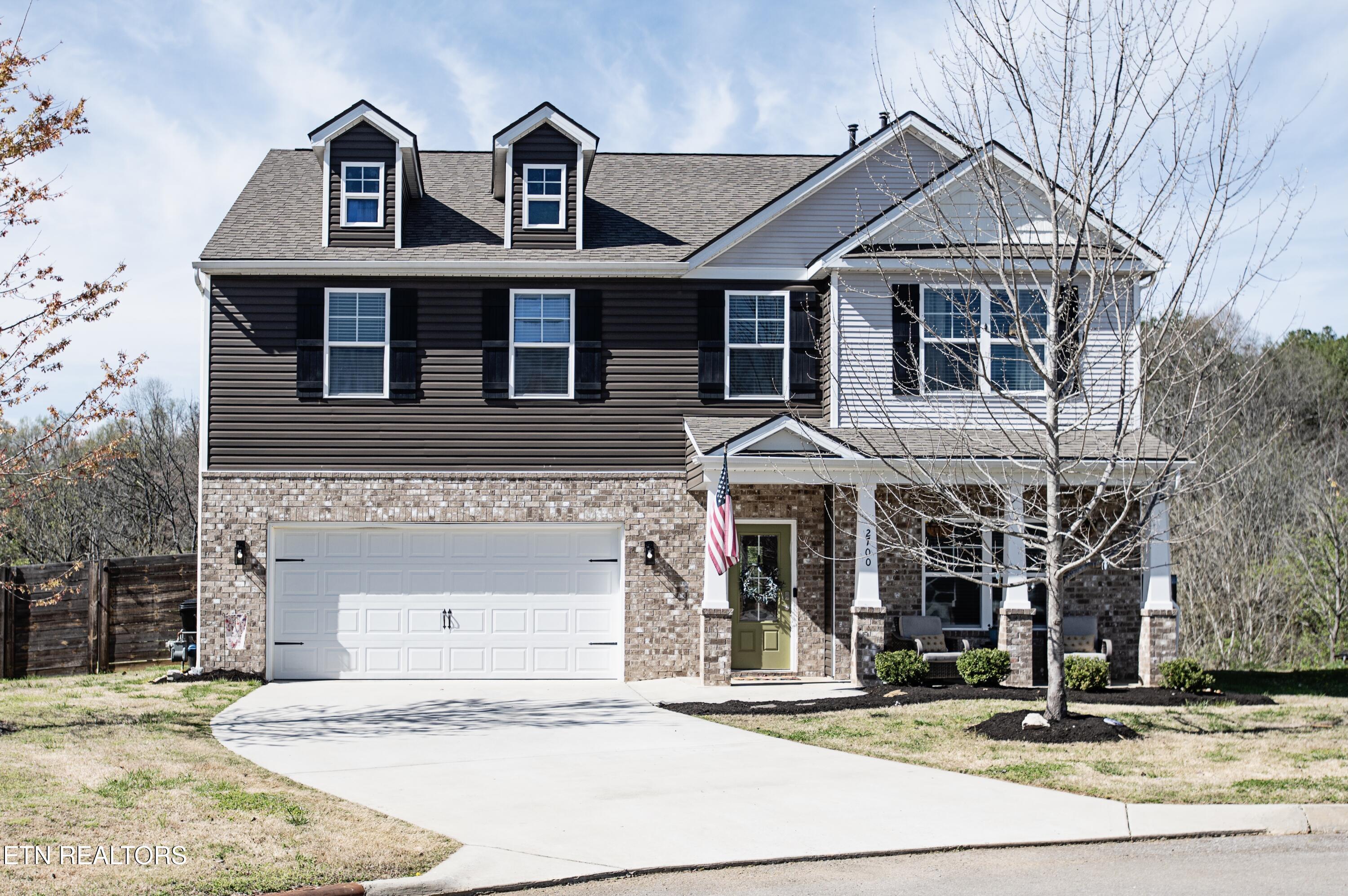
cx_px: 674
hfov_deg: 54.5
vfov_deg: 37.8
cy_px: 448
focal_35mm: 35
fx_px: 1309
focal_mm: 35
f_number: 4.5
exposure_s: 1/2000
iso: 250
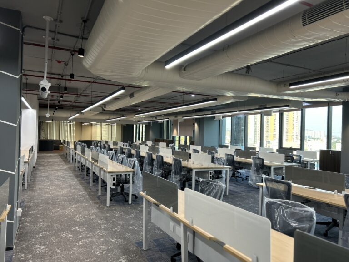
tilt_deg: +1.5
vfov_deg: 53.1
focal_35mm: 26
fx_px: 262
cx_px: 174
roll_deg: -1.9
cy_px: 131
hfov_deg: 67.3
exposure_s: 1/100
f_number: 1.5
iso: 100
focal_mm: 5.7
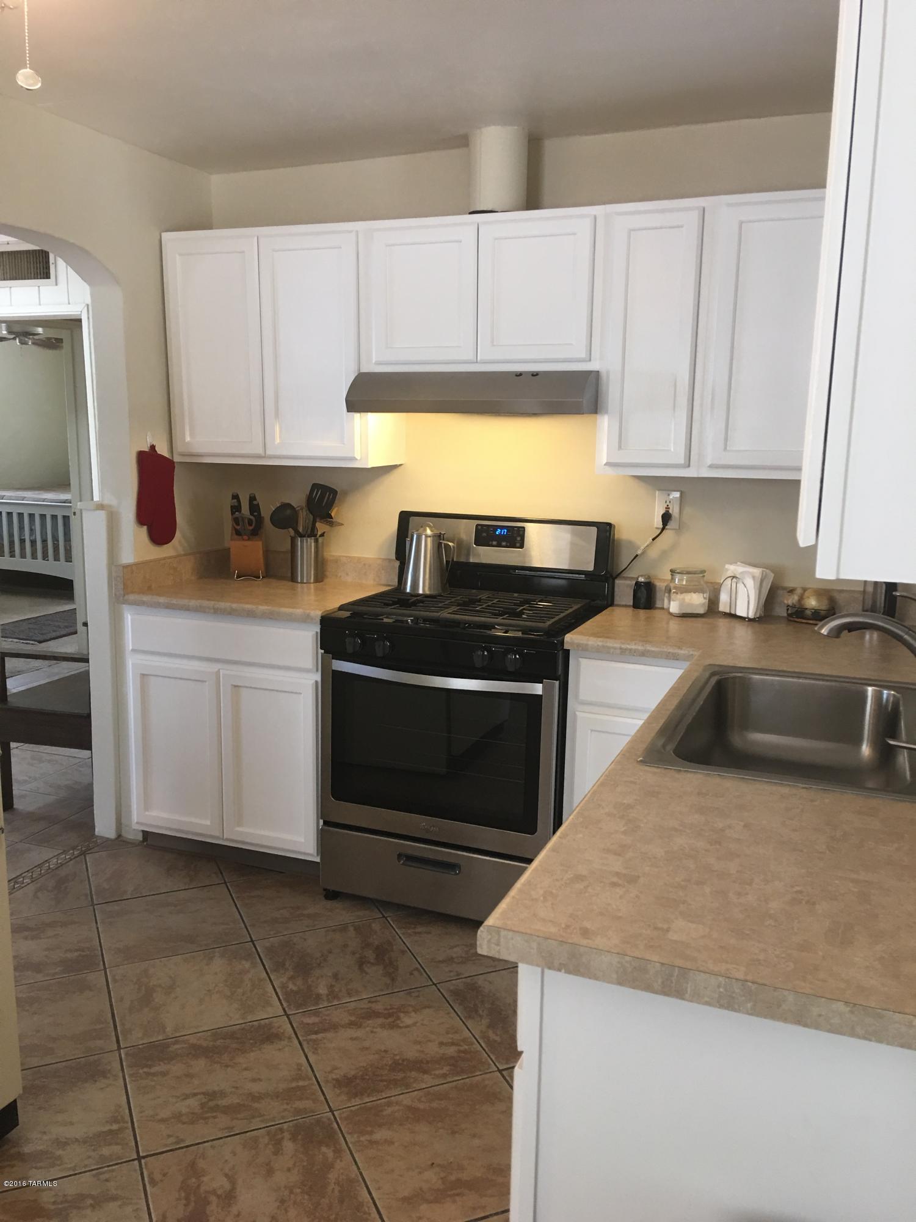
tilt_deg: -8.8
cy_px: 611
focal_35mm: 29
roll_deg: -1.8
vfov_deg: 61.7
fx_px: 1023
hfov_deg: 48.2
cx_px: 458
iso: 50
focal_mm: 4.15
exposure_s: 1/17
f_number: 2.2
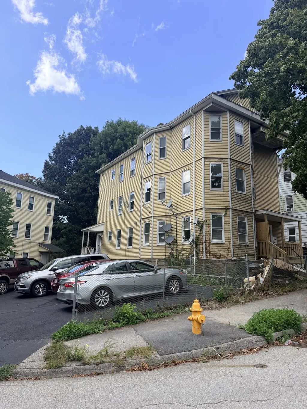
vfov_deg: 71.6
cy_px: 204
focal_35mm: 24
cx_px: 154
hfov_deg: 56.8
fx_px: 284
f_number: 1.78
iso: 100
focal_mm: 6.76
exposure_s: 1/2703
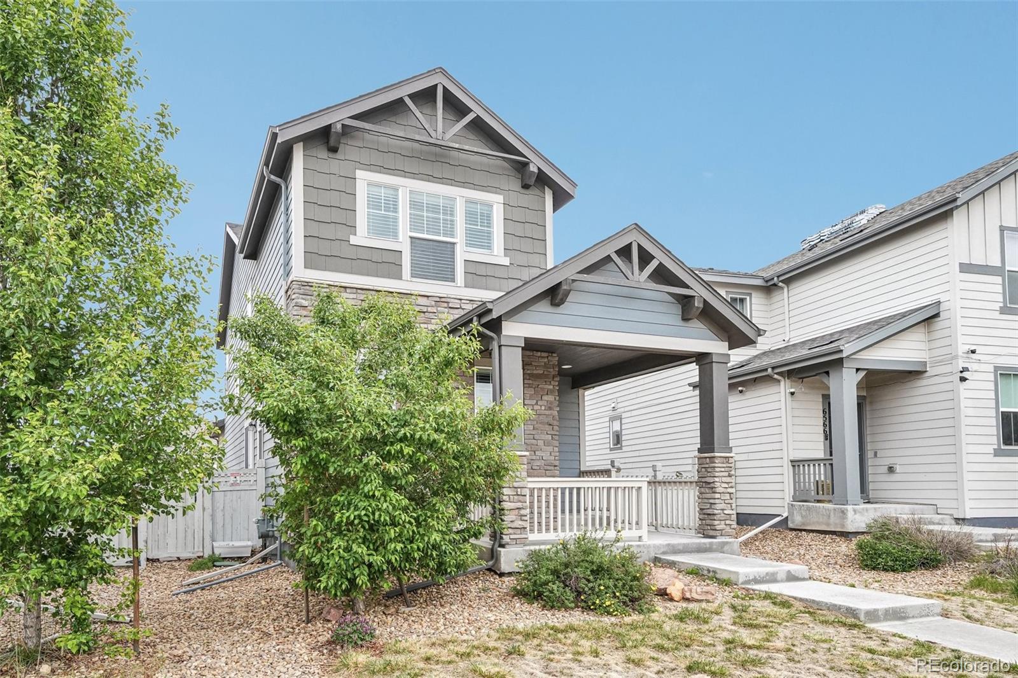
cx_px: 509
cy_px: 339
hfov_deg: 80.8
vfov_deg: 59.1
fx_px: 598
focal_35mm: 21
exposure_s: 1/200
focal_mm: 14.1
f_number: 8
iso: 800
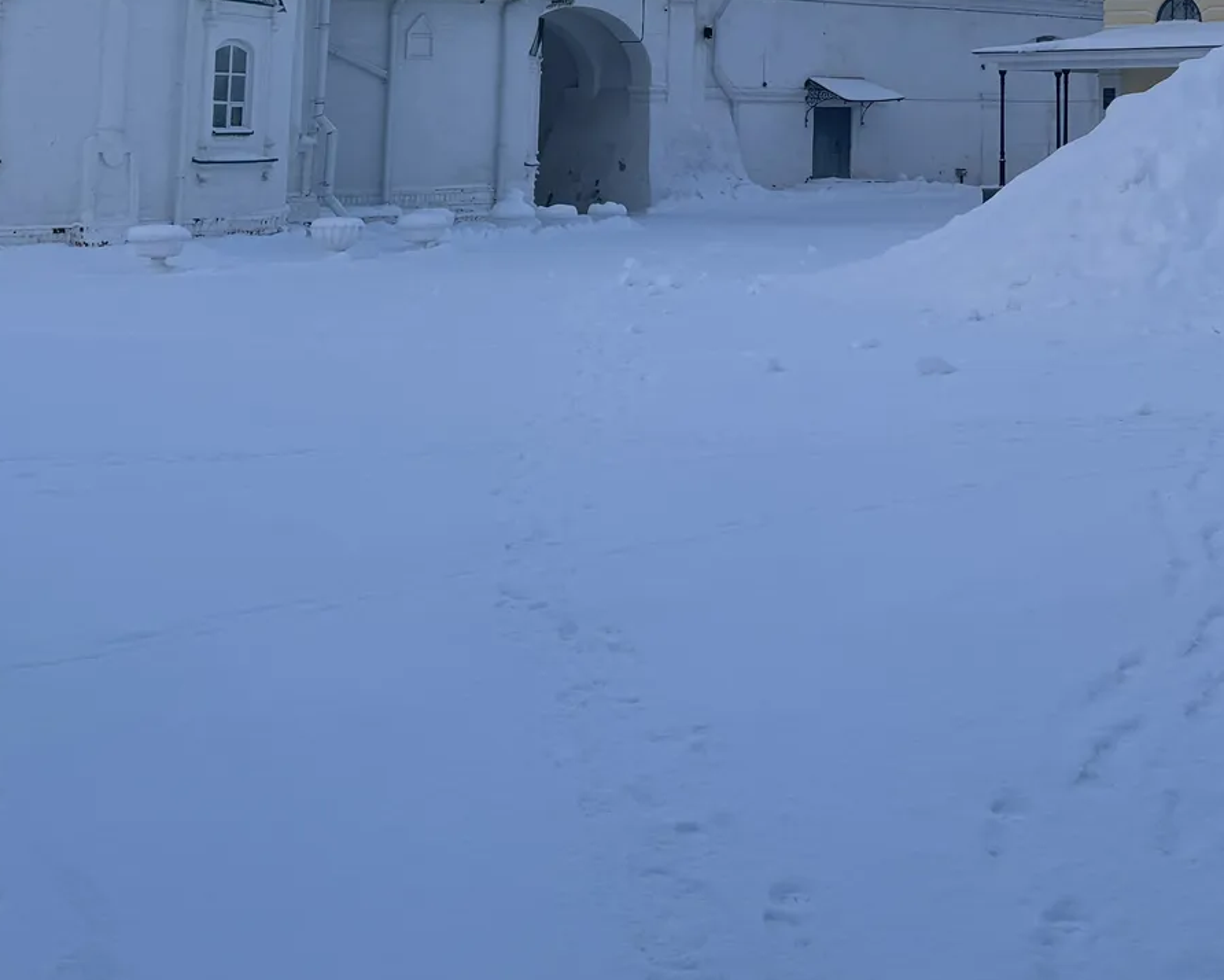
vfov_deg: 22.5
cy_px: -162
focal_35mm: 63
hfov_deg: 28.8
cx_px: 1106
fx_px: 2283
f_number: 1.78
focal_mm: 6.86
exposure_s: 1/1151
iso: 80
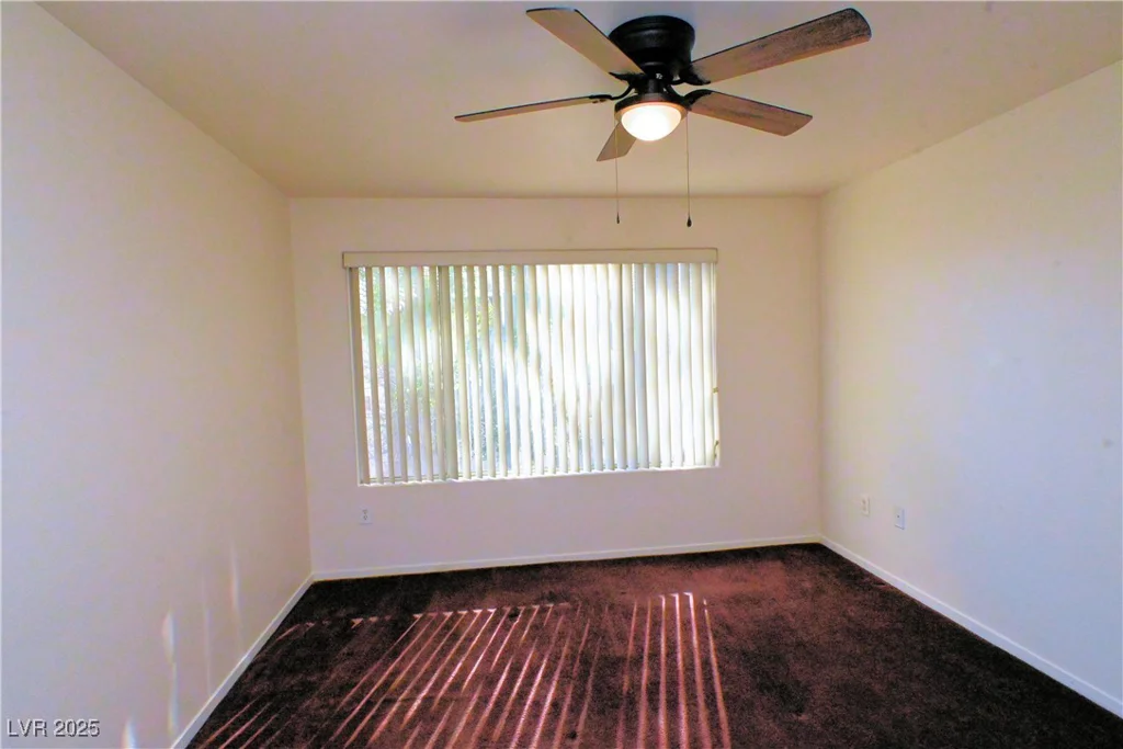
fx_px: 608
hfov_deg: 85.4
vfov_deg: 63.2
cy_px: 374
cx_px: 562
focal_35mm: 20
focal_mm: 13
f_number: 18
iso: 4500
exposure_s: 1/200
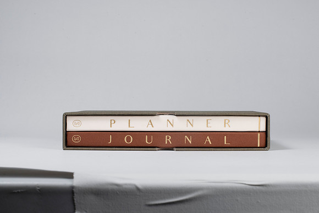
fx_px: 593
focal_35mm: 67
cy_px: 140
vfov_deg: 20.3
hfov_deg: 30.1
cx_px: 168
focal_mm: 50
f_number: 16
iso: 200
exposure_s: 1/250
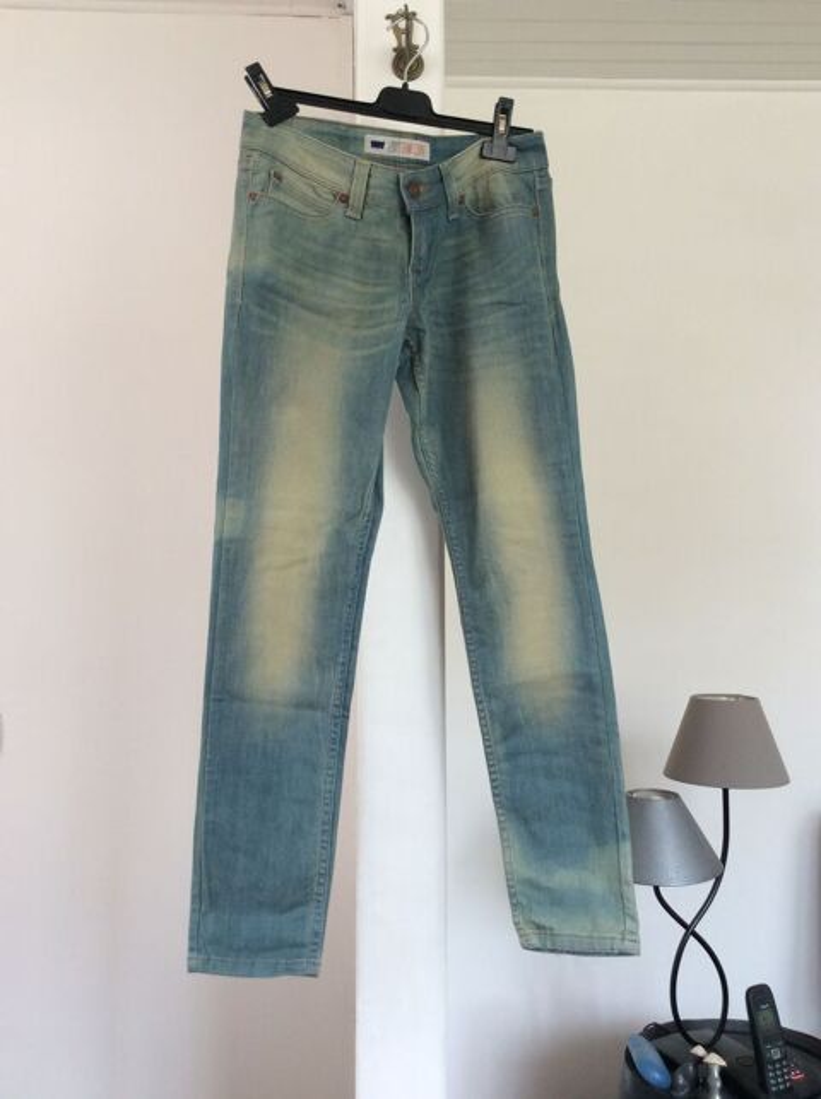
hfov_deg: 44.0
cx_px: 410
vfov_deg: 56.9
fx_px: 1015
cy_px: 550
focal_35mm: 32
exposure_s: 1/24
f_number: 2.4
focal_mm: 3.3
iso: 40
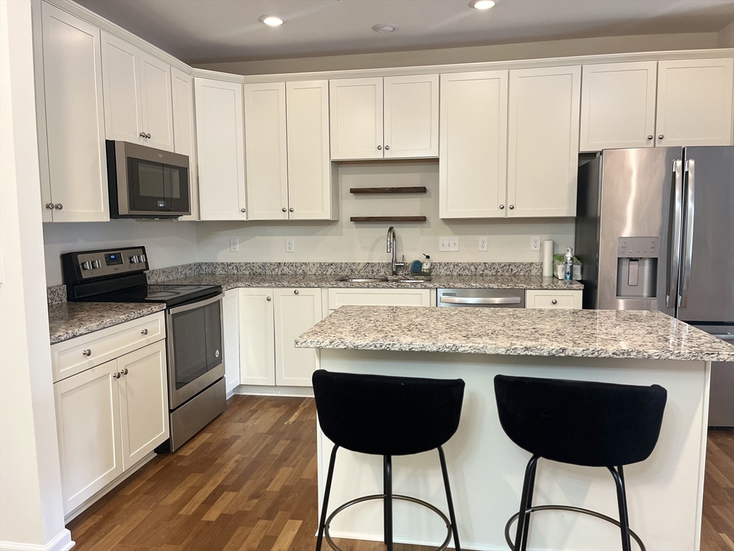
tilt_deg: -5.9
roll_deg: +0.4
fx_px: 551
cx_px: 367
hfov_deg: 67.3
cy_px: 276
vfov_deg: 53.1
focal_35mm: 26
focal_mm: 5.1
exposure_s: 1/60
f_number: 1.6
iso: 200
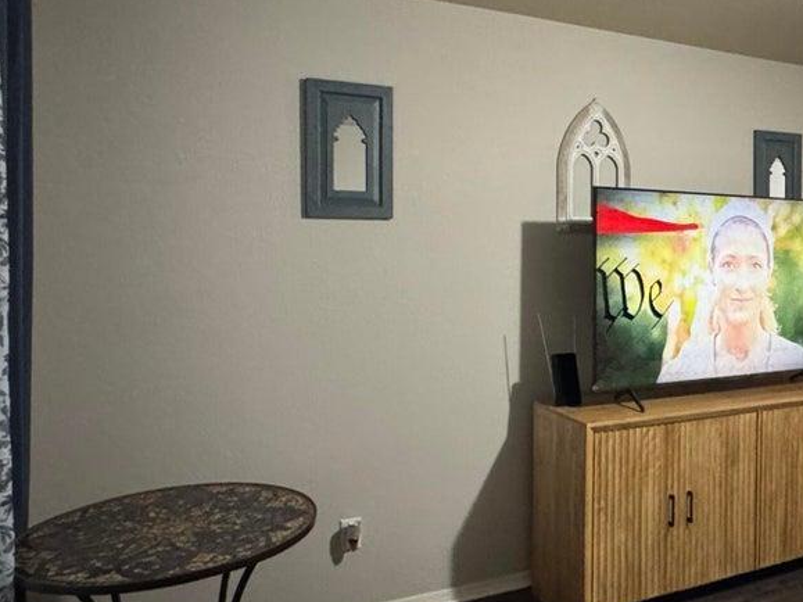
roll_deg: -0.4
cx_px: 611
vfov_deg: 42.8
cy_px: 259
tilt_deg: -0.2
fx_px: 765
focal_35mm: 33
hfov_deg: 52.7
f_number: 2.2
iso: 800
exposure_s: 1/60
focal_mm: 2.22
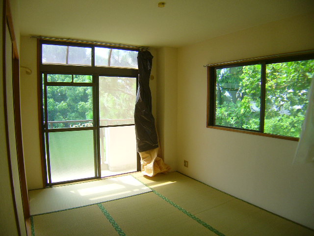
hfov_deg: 52.6
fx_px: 317
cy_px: 118
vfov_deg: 40.7
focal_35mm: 35
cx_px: 157
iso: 64
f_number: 2.8
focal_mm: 5.8
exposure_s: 1/80
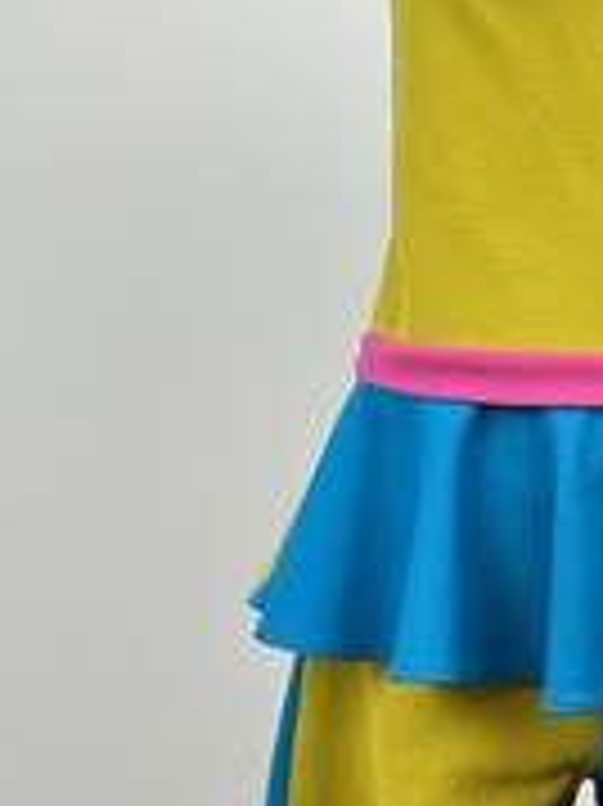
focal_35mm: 58
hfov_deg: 24.2
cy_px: 311
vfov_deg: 33.1
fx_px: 1349
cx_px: 585
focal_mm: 5.1
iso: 40
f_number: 1.6
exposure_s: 1/120
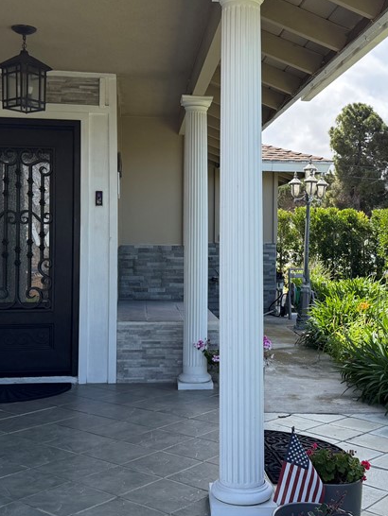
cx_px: 223
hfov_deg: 32.2
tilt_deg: +0.9
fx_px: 672
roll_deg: -0.4
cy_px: 223
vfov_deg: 42.0
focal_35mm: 45
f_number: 1.78
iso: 100
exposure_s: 1/2801
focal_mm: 6.76
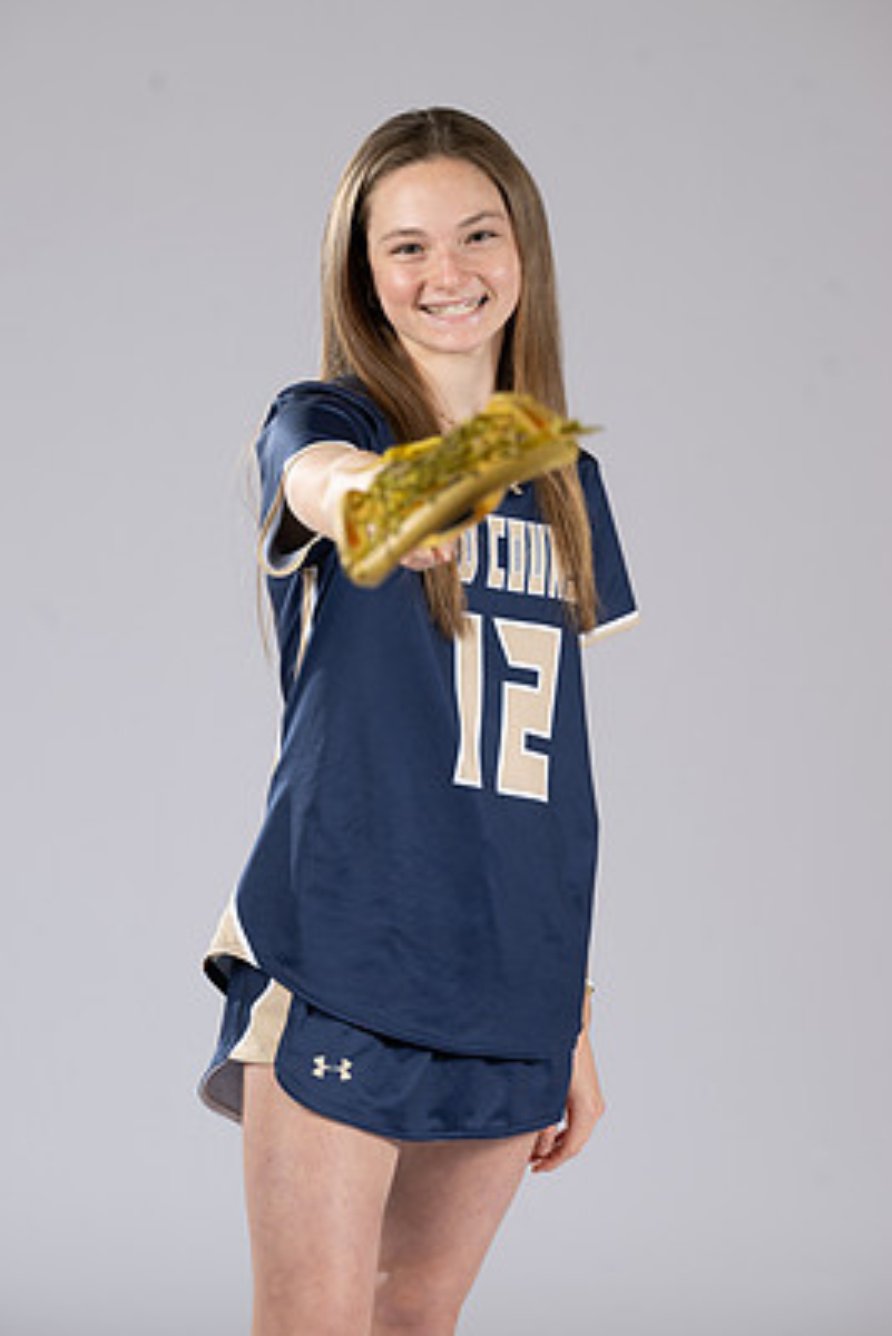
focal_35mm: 180
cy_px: 661
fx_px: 6684
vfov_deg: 11.4
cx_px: 421
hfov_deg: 7.6
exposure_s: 1/200
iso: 250
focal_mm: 160
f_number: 6.3
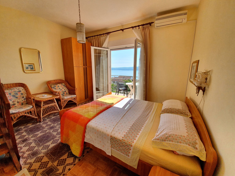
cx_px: 118
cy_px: 88
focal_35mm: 13
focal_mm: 1.8
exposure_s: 1/465
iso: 50
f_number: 2.2
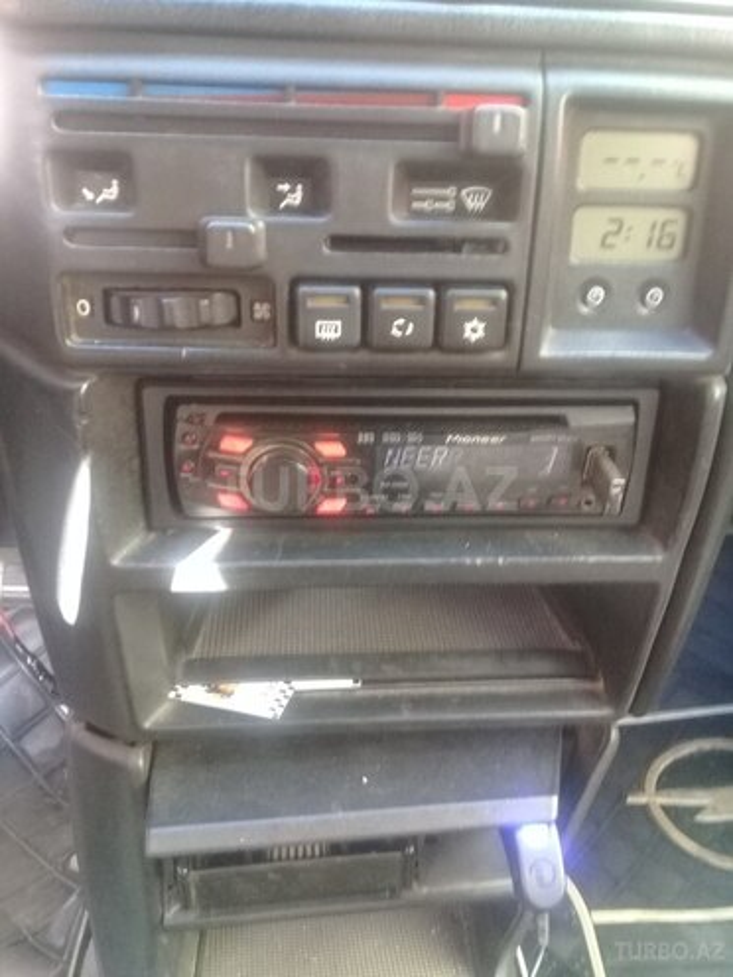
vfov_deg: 58.4
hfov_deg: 45.4
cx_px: 366
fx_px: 875
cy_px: 488
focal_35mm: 31
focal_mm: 3.3
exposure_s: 1/17
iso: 200
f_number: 2.2
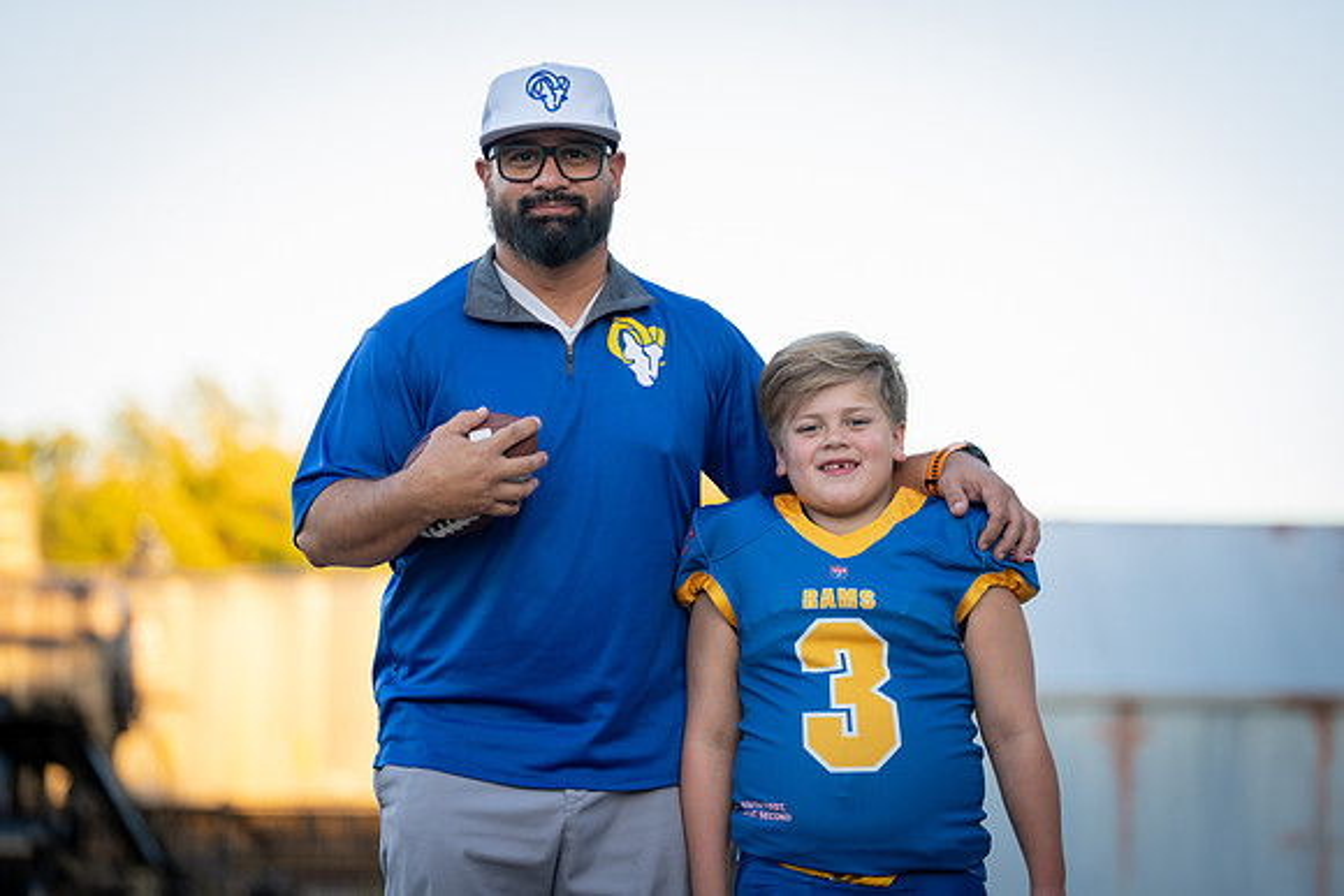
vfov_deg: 10.9
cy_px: 448
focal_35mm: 126
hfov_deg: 16.3
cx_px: 672
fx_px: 4705
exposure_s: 1/320
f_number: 2.8
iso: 250
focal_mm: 126
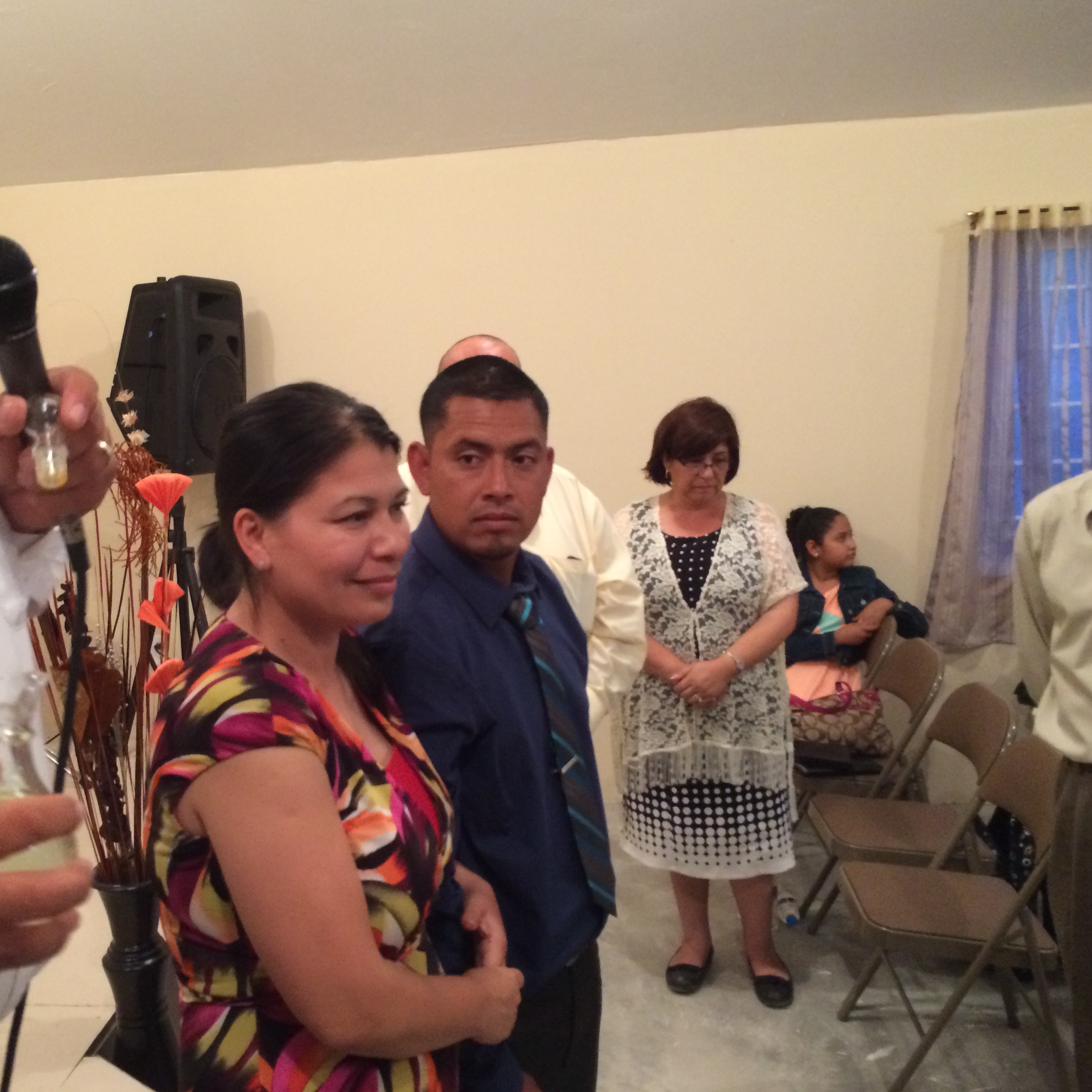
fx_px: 1249
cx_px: 384
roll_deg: +2.9
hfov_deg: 46.6
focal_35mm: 35
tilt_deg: -8.1
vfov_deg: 47.2
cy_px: 547
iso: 320
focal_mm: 4.15
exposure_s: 1/17
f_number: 2.2
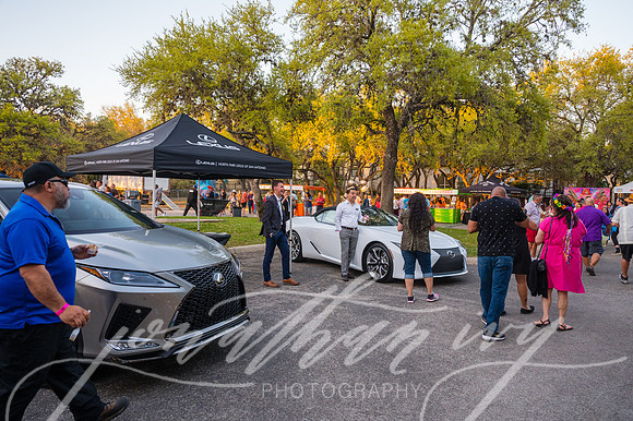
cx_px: 316
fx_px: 448
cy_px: 210
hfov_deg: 70.5
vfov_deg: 50.4
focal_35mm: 25
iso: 1600
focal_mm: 24
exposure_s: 1/640
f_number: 4
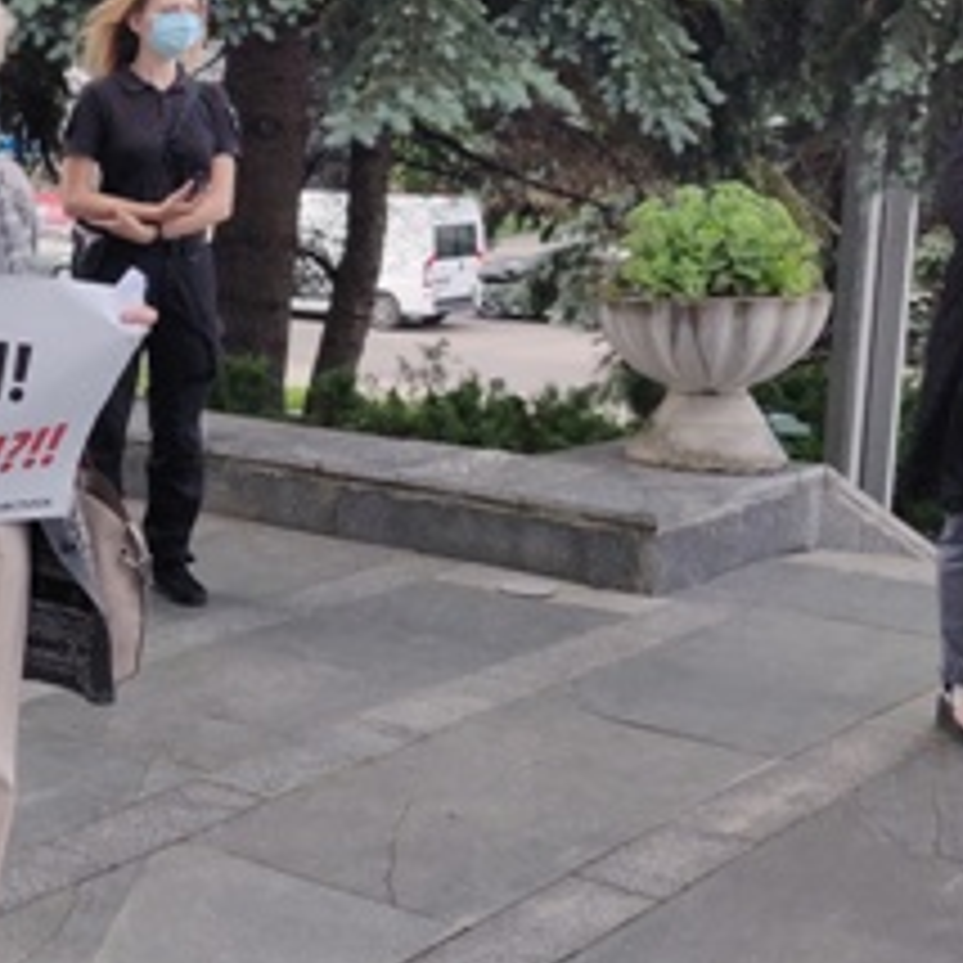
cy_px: 482
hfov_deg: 23.8
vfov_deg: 26.1
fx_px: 2077
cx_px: -184
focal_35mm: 66
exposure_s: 1/503
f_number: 1.7
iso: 100
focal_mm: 4.25
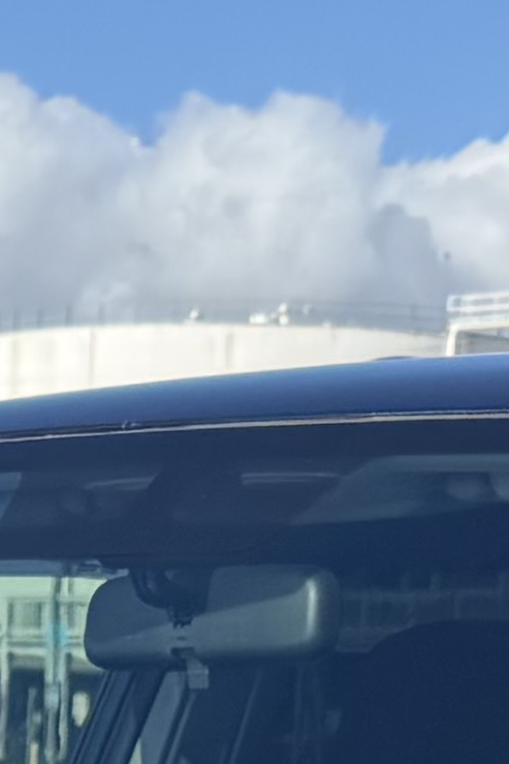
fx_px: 4091
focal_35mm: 193
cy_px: 1756
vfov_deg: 9.6
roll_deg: -2.2
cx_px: -176
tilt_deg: -13.5
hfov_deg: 7.0
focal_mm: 6.76
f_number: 1.78
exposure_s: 1/3279
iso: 80
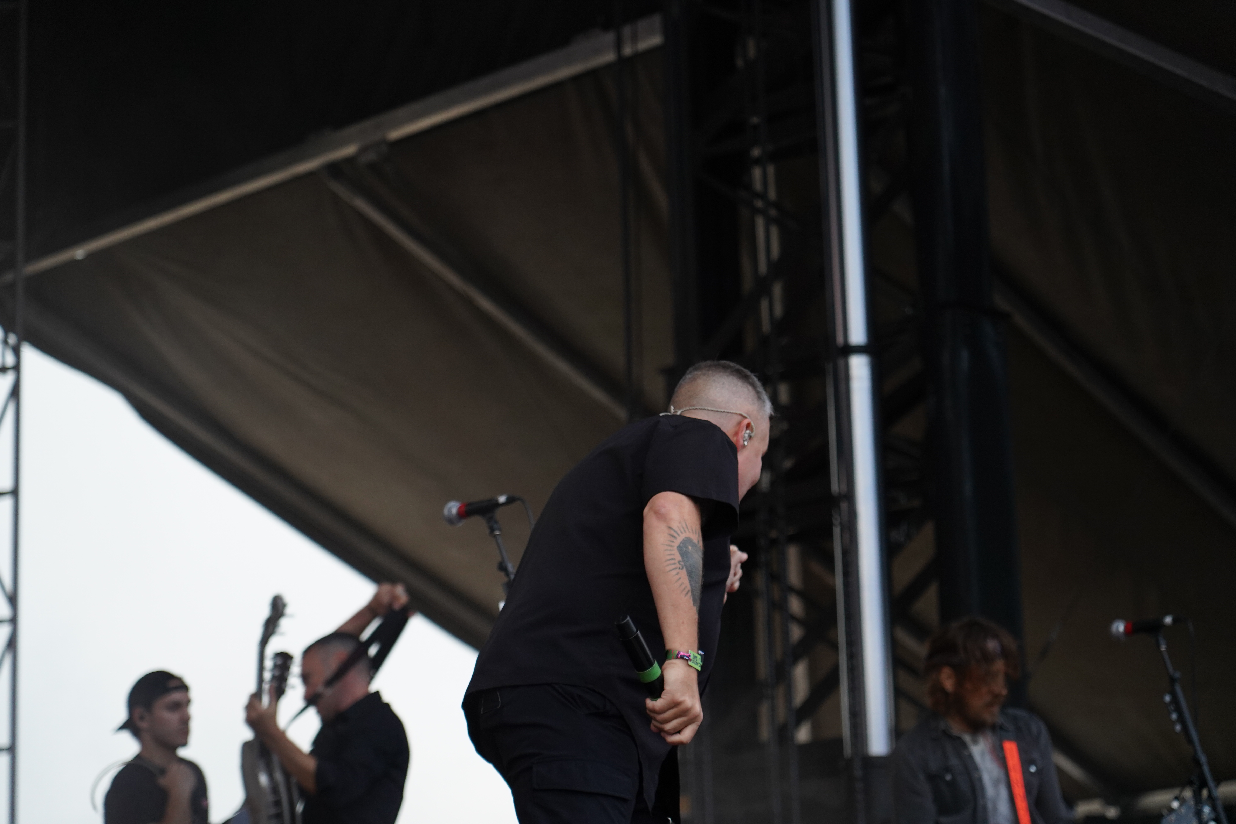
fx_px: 3605
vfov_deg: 13.0
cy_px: 412
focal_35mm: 105
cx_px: 618
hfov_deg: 19.5
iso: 1600
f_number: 4
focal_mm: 105
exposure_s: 1/160
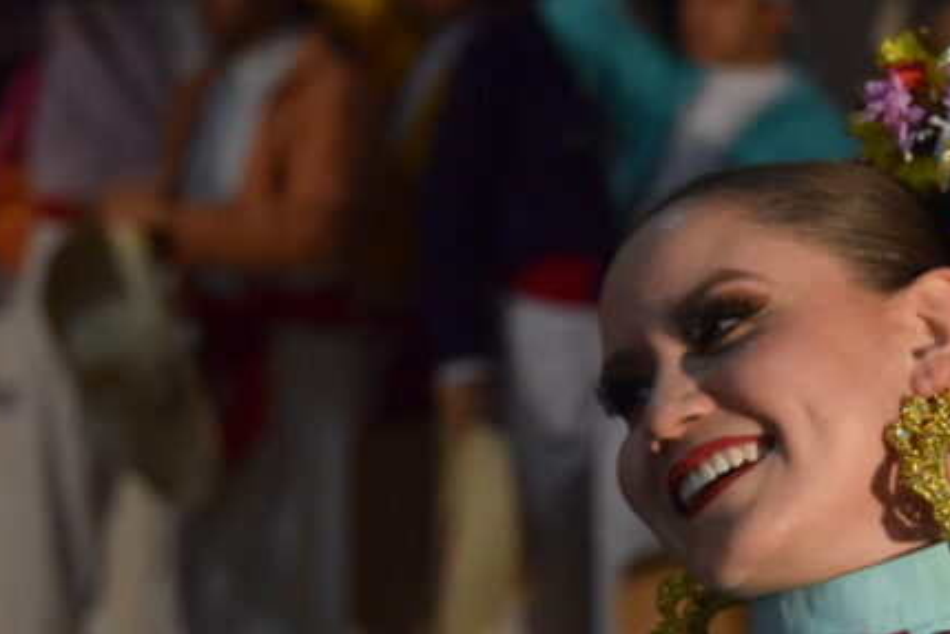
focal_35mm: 138
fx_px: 3641
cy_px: 448
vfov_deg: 9.9
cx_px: 448
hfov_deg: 14.9
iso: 3200
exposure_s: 1/200
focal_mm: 58
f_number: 4.5
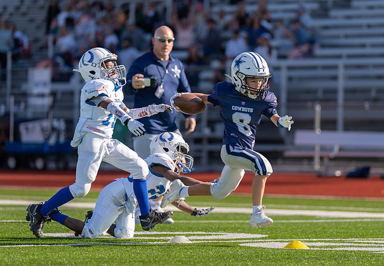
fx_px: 2799
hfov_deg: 7.8
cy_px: 124
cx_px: 215
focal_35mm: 259
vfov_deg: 5.4
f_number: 3.2
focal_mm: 200
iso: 160
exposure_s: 1/2500
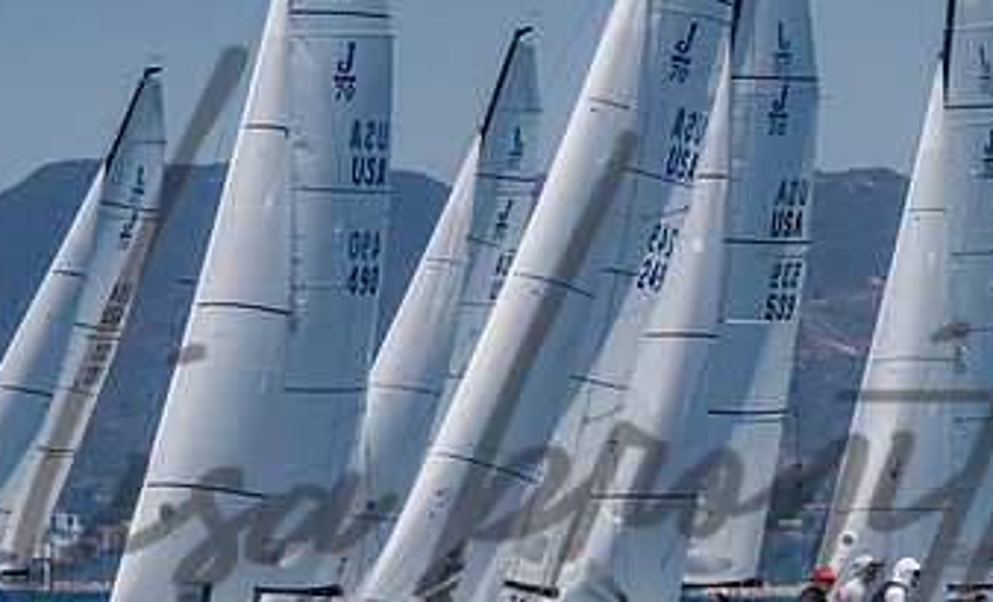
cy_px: 605
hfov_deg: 5.7
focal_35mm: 374
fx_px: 10038
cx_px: 802
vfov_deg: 3.4
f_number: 14
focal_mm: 122
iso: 640
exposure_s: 1/1250
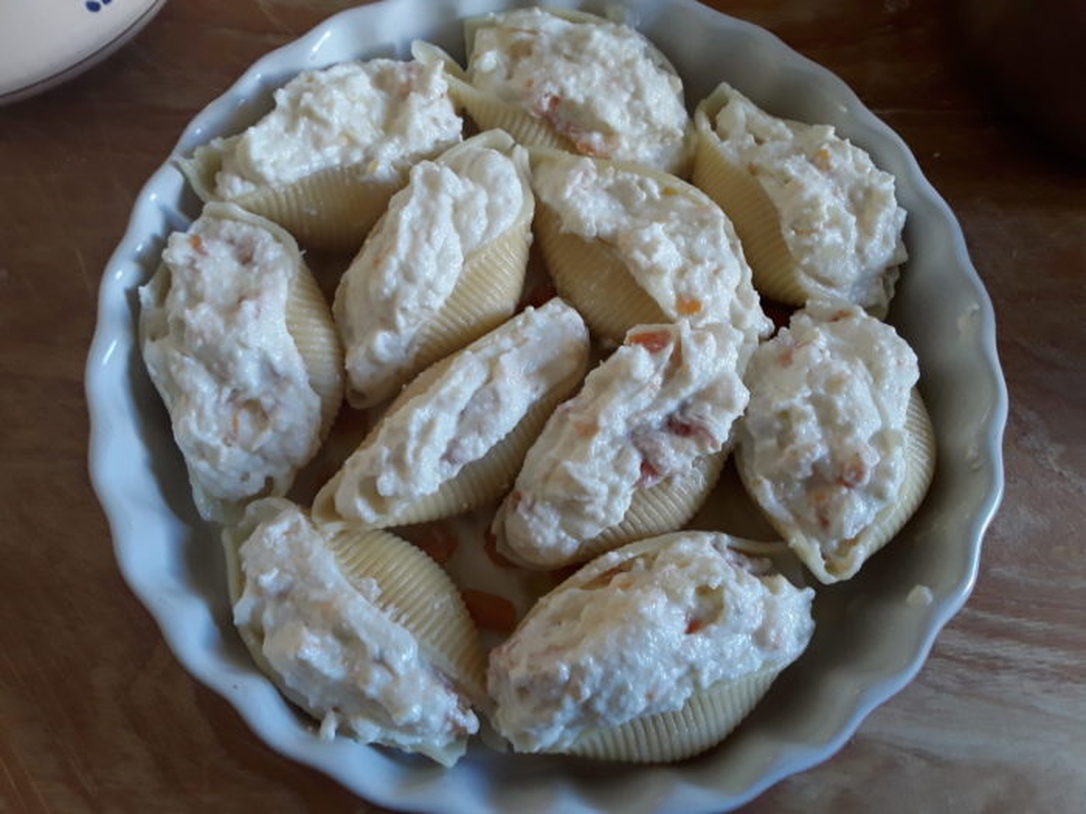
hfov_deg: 65.3
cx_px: 543
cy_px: 407
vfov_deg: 51.4
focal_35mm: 27
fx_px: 847
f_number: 1.9
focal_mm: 2.91
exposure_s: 1/33
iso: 64
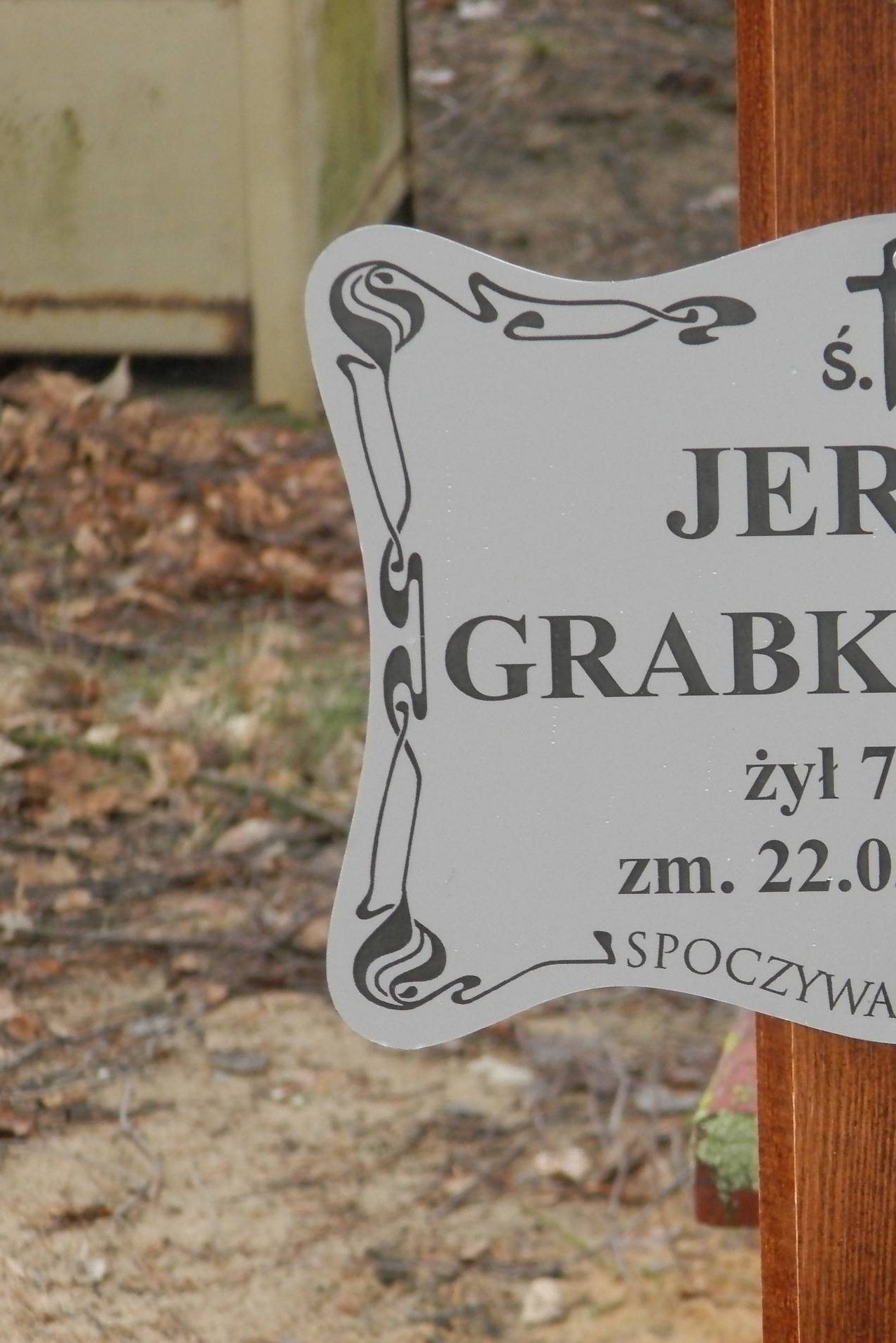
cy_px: 672
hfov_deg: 5.5
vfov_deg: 8.2
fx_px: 9333
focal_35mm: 250
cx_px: 825
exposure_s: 1/100
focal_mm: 32.1
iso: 200
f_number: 5.1
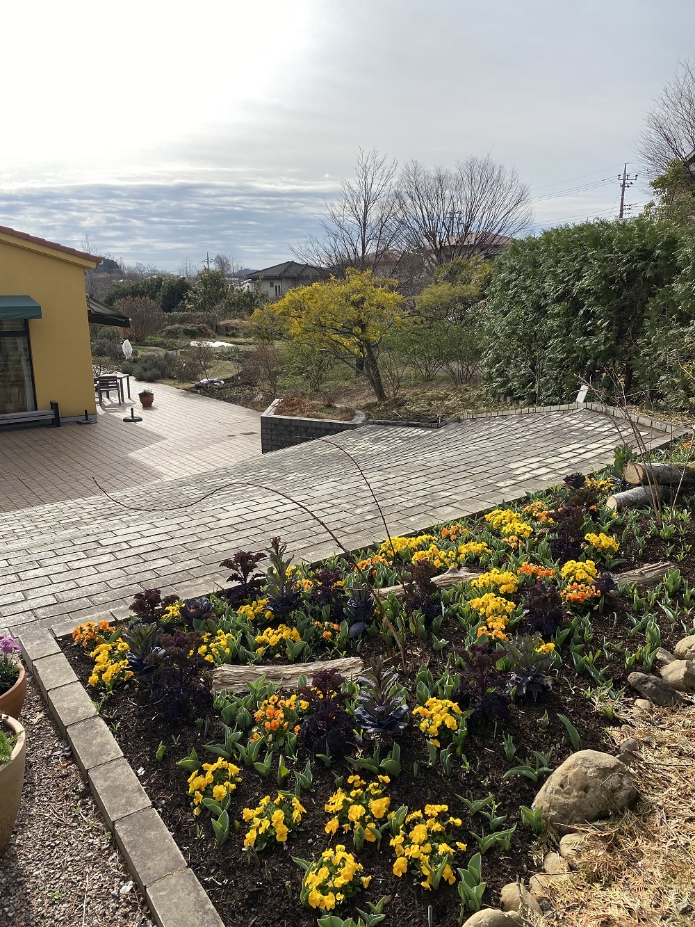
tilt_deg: -13.5
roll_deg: +0.3
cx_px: 348
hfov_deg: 53.1
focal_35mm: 26
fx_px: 696
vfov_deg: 67.3
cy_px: 464
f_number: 1.8
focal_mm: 4.2
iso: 32
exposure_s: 1/4274
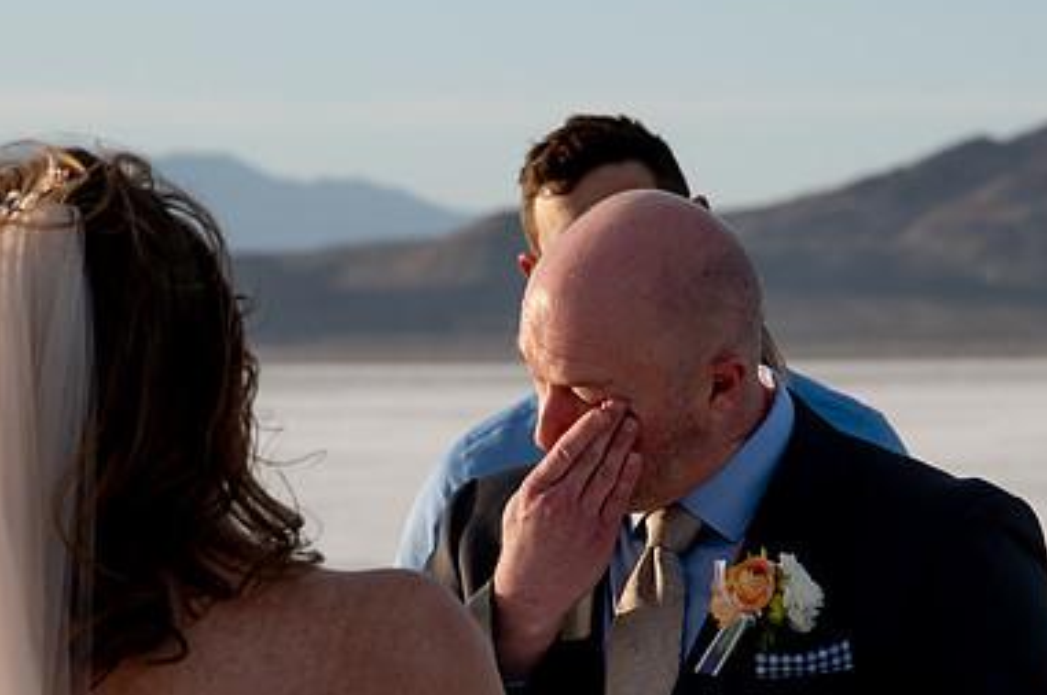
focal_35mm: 254
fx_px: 7378
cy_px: 477
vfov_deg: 5.4
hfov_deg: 8.1
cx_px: 522
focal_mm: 120
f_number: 8
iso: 200
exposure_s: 1/500
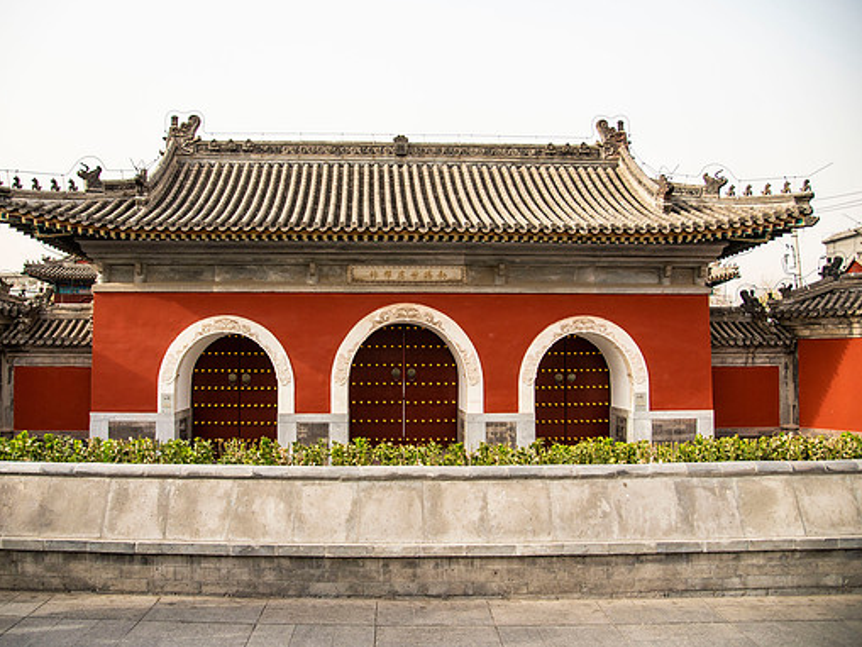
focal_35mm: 27
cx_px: 390
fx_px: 673
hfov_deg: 65.2
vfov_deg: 51.4
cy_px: 323
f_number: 4
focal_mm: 24
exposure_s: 1/1600
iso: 500
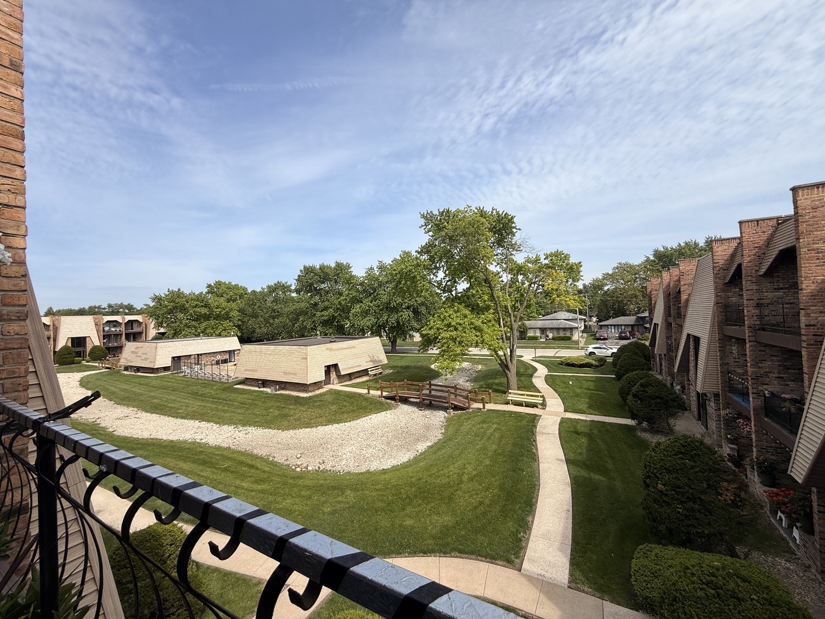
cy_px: 310
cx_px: 412
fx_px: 334
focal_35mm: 14
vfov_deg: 85.7
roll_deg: +2.1
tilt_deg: +0.9
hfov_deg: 102.1
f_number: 2.2
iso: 50
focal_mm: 2.22
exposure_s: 1/2320
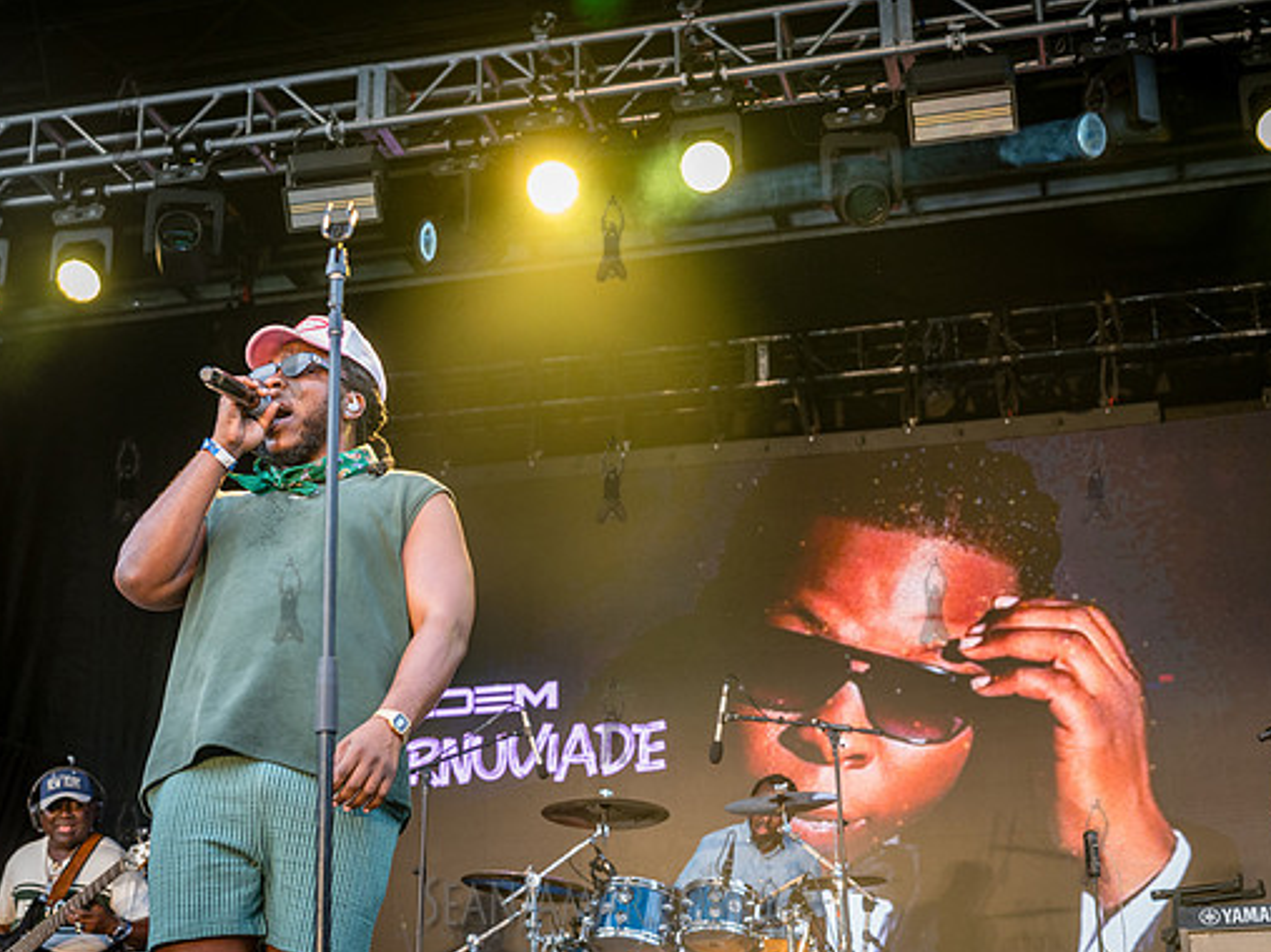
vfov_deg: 26.5
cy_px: 479
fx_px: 2019
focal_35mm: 55
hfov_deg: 34.9
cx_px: 609
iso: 1600
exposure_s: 1/320
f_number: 4
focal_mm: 50
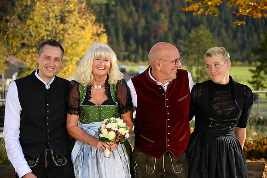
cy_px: 89
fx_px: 422
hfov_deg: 35.1
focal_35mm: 57
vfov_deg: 23.8
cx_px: 134
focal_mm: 57
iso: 100
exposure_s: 1/1000
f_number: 2.8
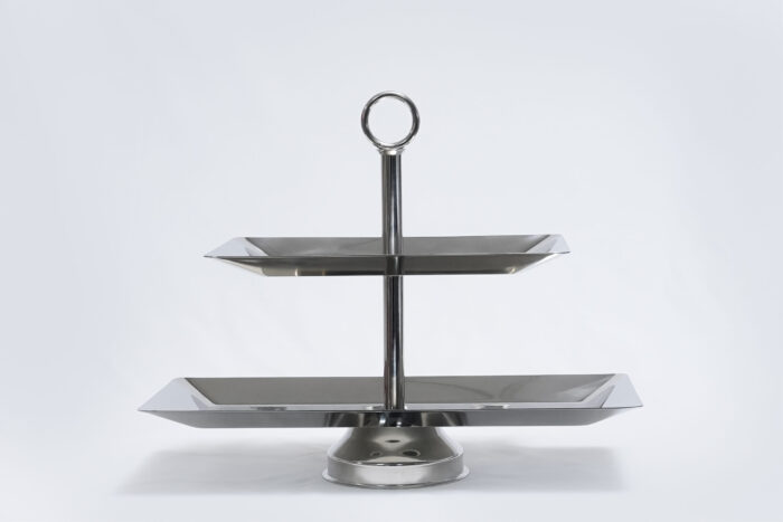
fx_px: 1697
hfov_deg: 26.0
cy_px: 261
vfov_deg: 17.5
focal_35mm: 78
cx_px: 392
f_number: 10
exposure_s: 1/125
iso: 3200
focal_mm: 52
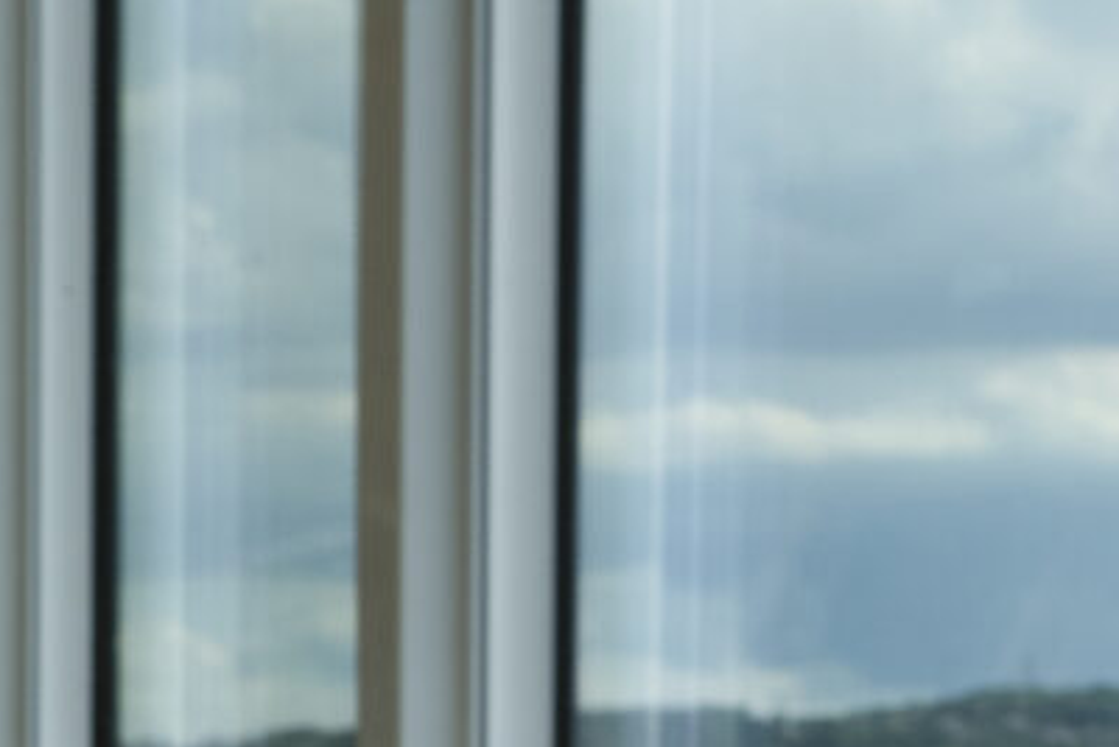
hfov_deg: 10.7
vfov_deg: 7.7
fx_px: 5224
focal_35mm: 168
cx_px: -1455
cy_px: 1695
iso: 250
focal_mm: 23
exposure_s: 1/680
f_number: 5.6
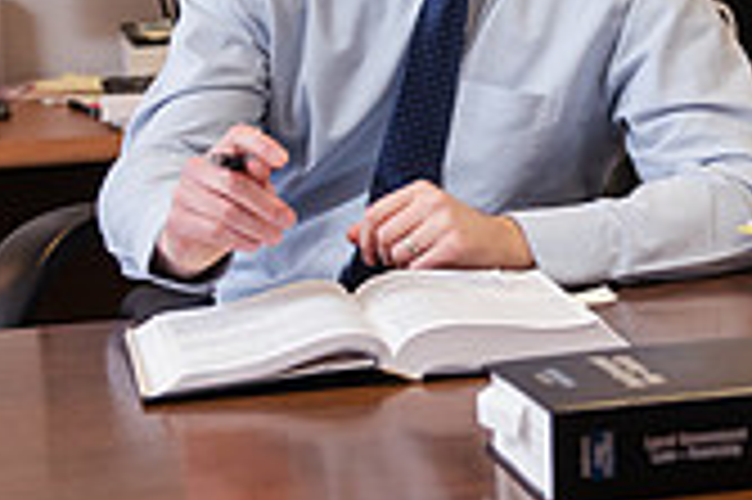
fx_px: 2901
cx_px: 621
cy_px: 92
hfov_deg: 14.7
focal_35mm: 139
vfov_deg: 9.8
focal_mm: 40
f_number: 3.2
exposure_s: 1/160
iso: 800
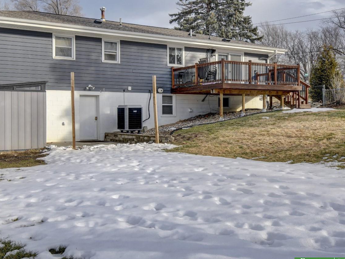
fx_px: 409
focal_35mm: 41
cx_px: 120
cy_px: 112
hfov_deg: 45.2
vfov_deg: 35.1
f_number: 8
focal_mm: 20
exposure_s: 1/500
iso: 400
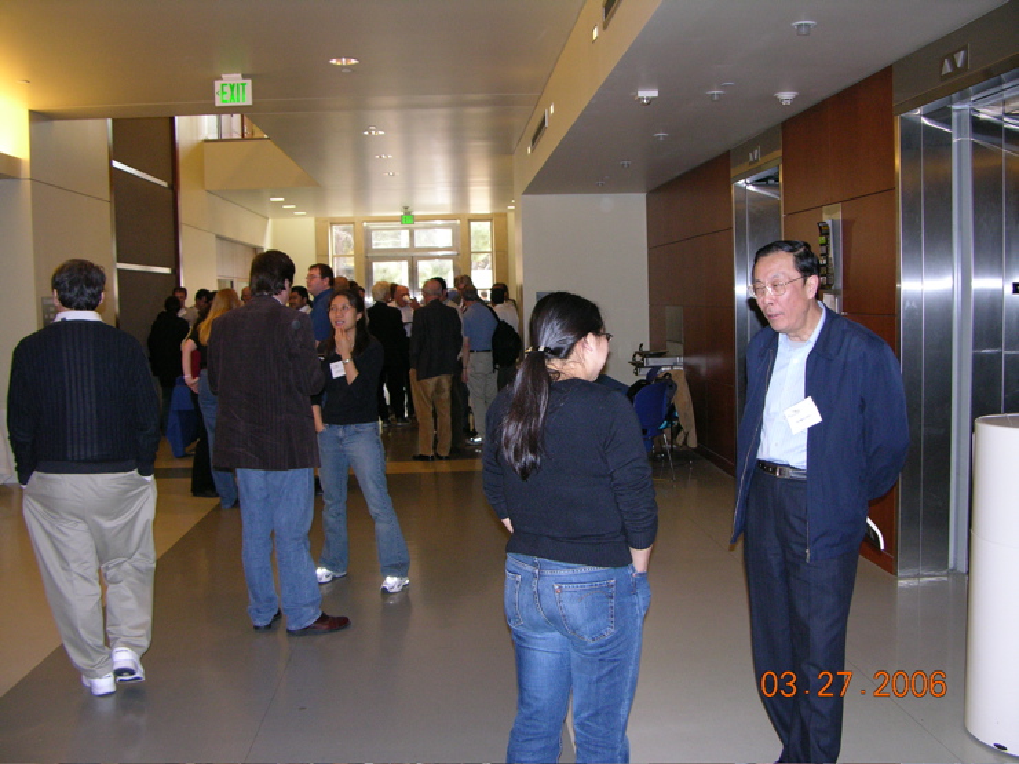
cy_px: 382
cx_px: 510
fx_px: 1030
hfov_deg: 52.6
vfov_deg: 40.7
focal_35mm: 35
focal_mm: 8.9
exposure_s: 1/60.1
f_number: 2.8
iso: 200
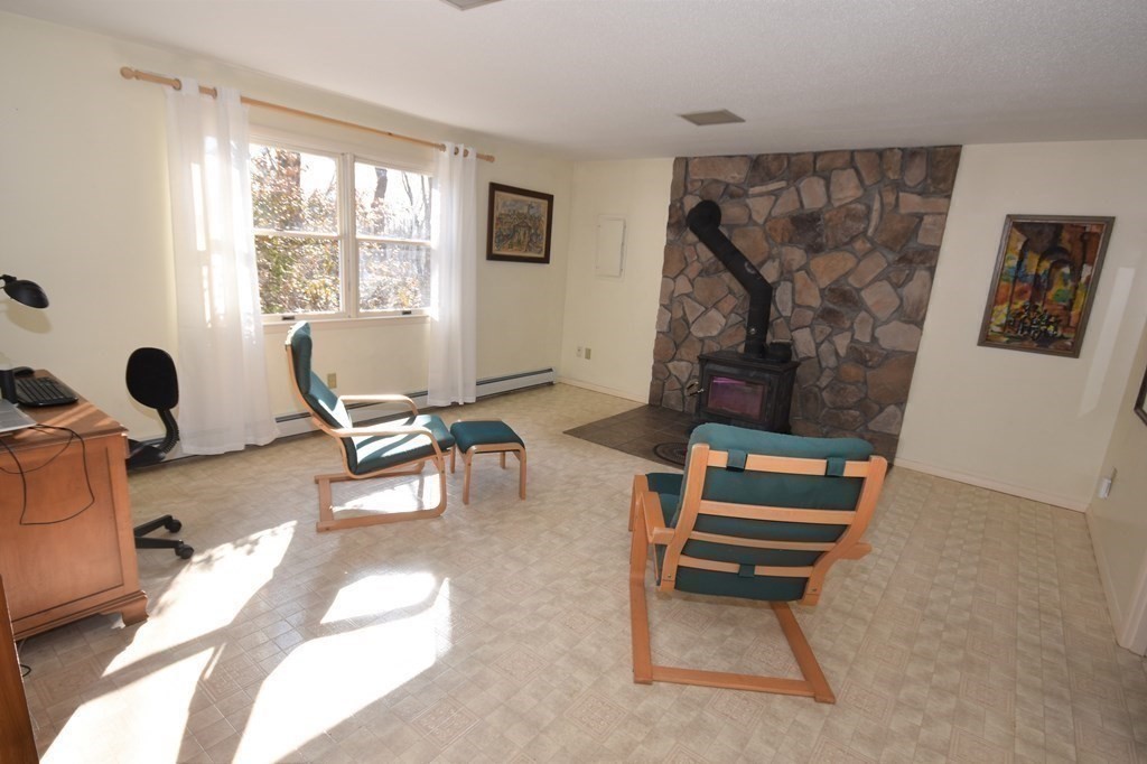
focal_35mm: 15
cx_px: 574
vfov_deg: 77.3
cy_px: 382
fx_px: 478
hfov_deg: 100.4
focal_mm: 10
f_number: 5.6
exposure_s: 1/125
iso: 220
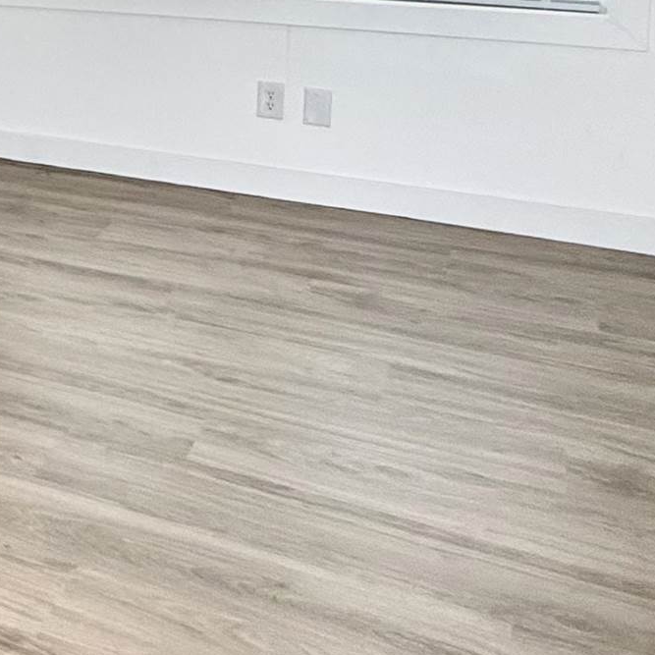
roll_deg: +0.5
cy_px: -55
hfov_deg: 23.3
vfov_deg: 27.6
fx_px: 1220
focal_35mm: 57
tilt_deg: -4.5
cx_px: -359
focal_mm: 2.22
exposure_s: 1/120
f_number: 2.2
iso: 160
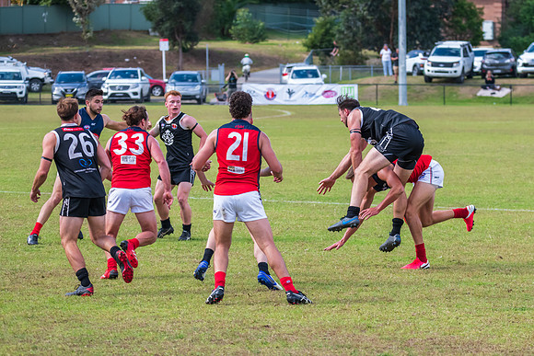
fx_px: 3052
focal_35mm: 206
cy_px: 166
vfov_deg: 6.7
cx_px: 360
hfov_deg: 10.0
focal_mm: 150
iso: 1250
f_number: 7.1
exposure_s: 1/1600
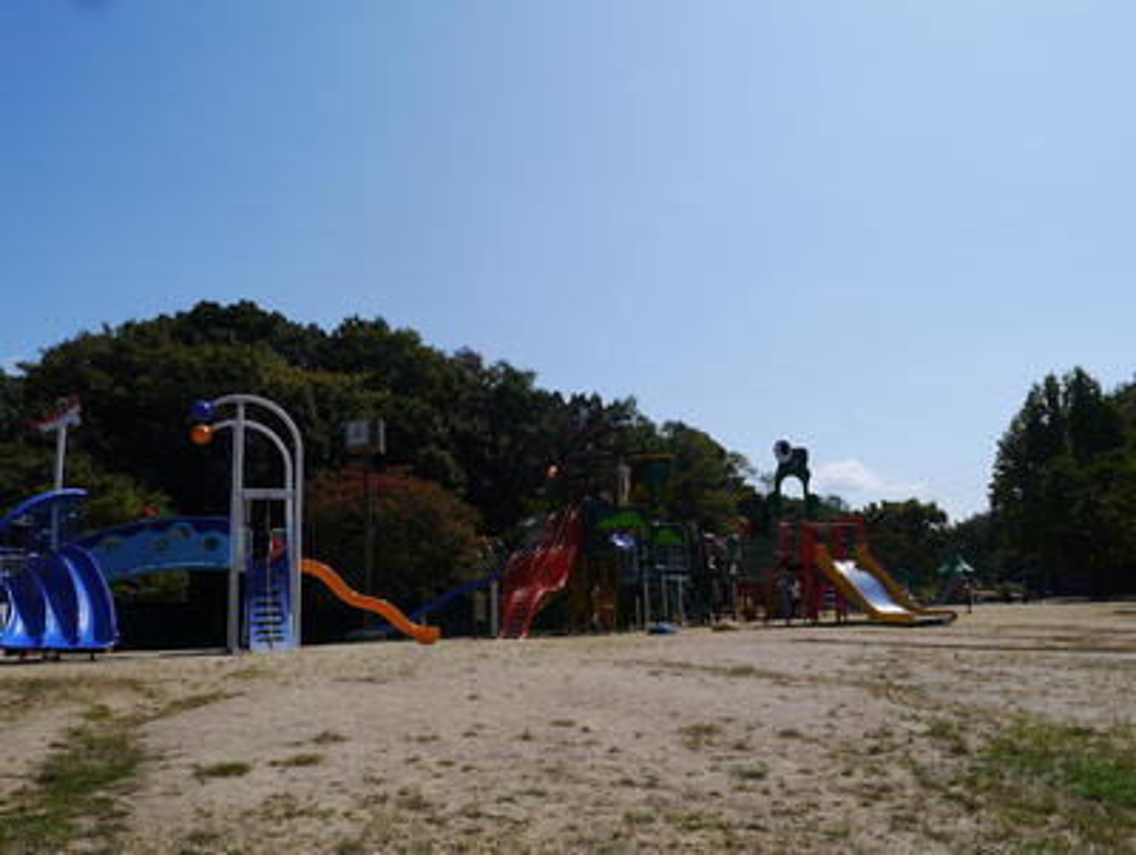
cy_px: 428
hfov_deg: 63.4
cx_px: 568
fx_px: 920
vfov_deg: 49.8
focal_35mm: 28
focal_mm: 14
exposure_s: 1/800
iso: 160
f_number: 9
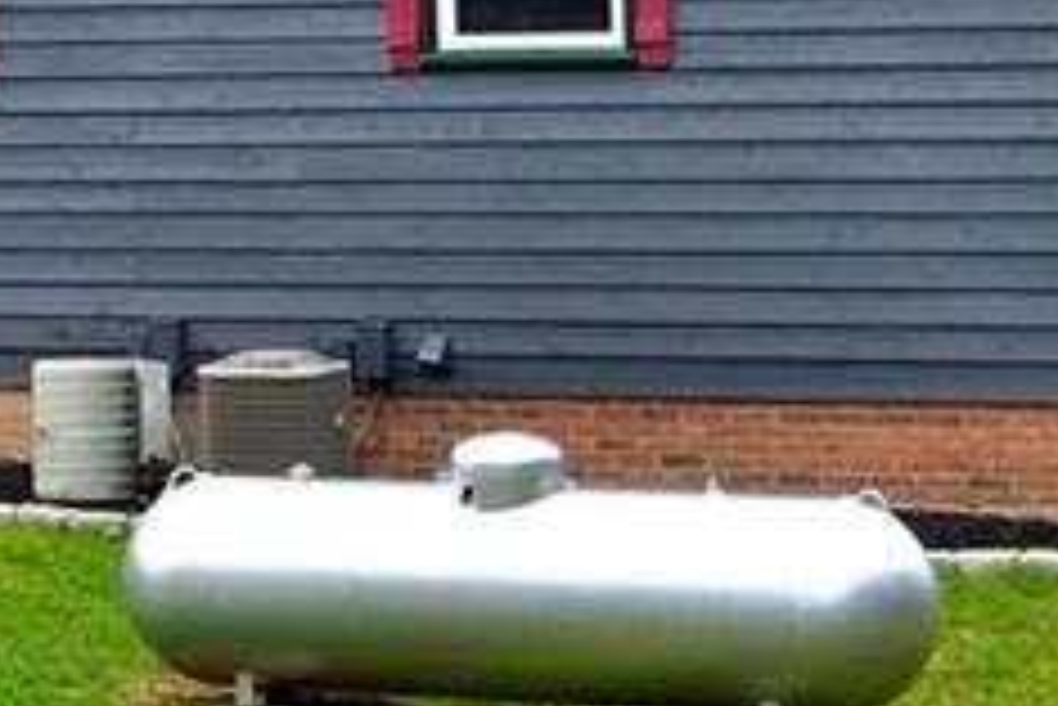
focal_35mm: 170
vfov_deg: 8.0
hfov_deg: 11.7
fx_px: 4999
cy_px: -130
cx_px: -414
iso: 200
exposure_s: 1/125
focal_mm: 26
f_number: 4.2
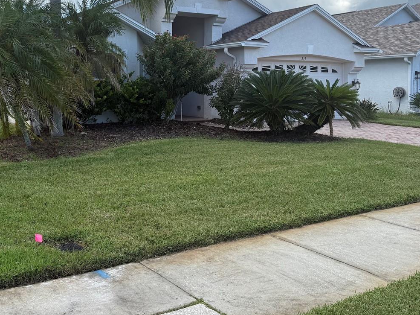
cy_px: 102
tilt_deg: -0.2
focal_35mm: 39
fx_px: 473
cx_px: 129
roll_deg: +0.2
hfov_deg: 46.8
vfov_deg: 36.4
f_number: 1.78
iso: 80
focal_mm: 6.76
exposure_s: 1/2907
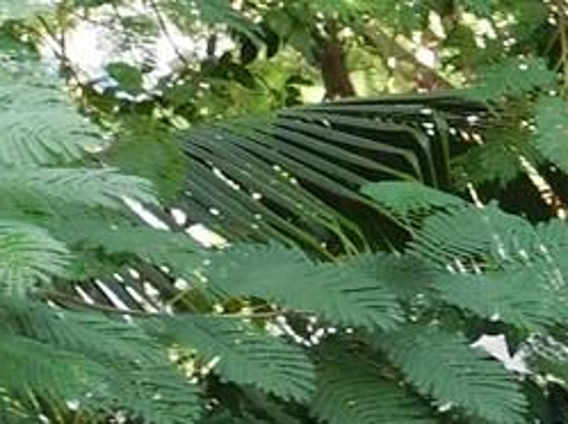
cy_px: 381
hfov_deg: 13.3
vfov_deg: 10.0
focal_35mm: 148
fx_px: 2425
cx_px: 449
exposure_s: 1/100
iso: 125
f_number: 3
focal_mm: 4
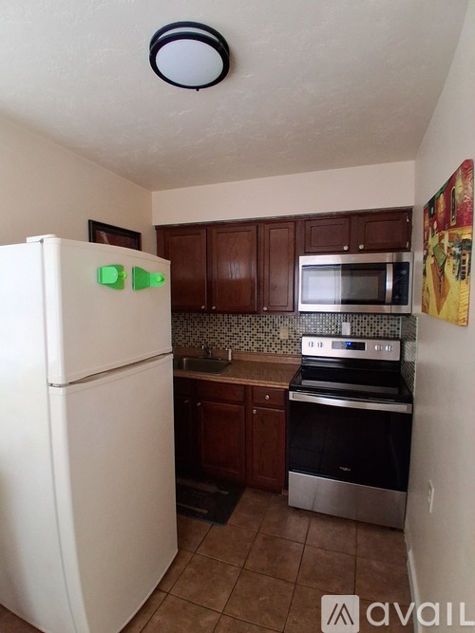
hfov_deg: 74.7
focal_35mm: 17
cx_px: 238
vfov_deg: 91.0
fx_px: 311
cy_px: 316
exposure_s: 1/40
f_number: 2.2
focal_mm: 1.4
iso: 500
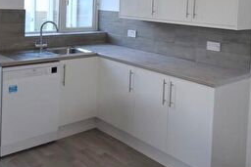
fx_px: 286
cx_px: 126
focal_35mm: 41
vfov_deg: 31.1
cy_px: 15
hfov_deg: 47.4
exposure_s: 1/200
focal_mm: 10
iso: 450
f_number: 5
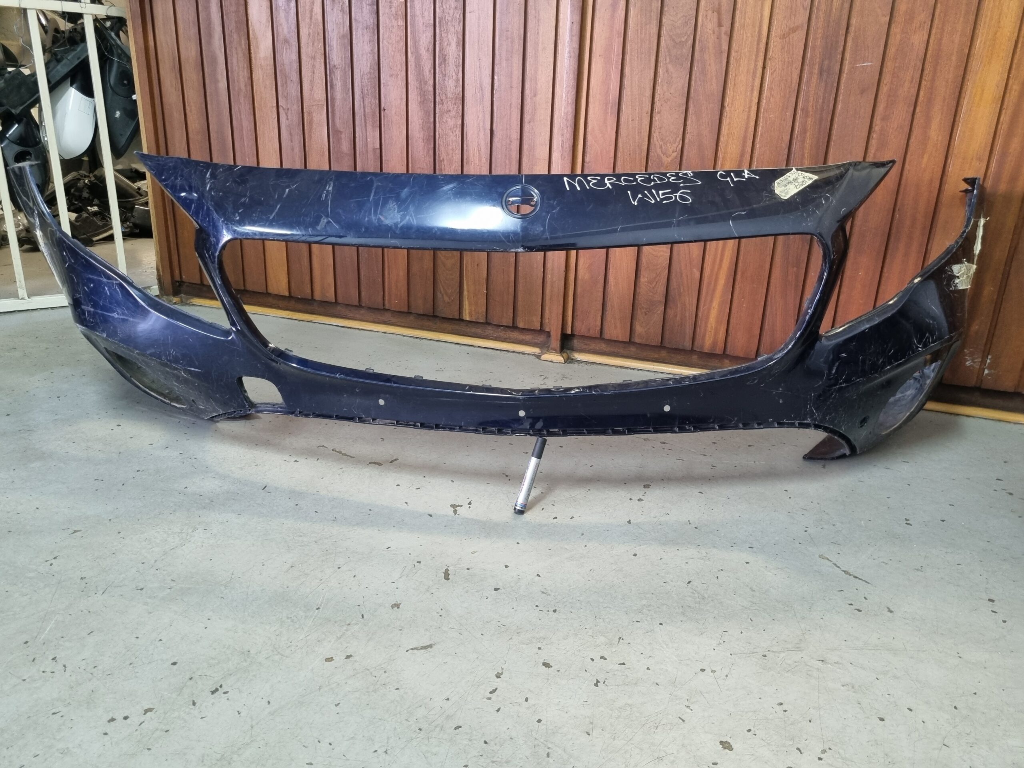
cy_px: 384
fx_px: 769
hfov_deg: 67.3
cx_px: 512
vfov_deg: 53.1
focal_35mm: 26
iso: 500
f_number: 1.8
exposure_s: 1/50
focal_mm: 5.4
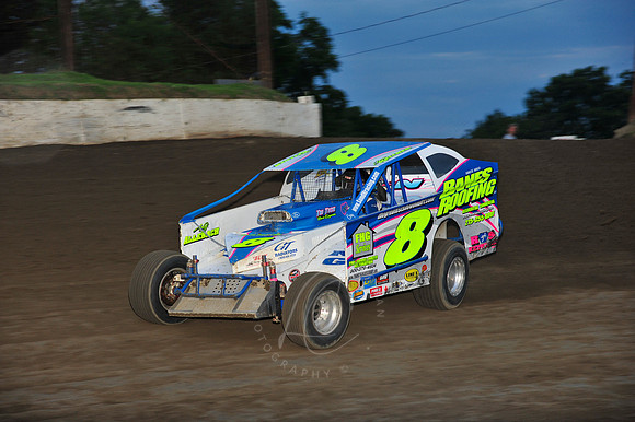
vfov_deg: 11.0
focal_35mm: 125
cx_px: 318
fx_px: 2204
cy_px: 211
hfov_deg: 16.4
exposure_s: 1/320
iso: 640
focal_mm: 125
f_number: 6.3
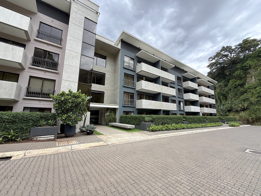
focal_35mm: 14
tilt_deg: +9.9
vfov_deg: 85.7
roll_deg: -0.4
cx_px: 130
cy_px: 98
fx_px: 106
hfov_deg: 102.1
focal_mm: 2.22
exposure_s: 1/158
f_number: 2.2
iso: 50
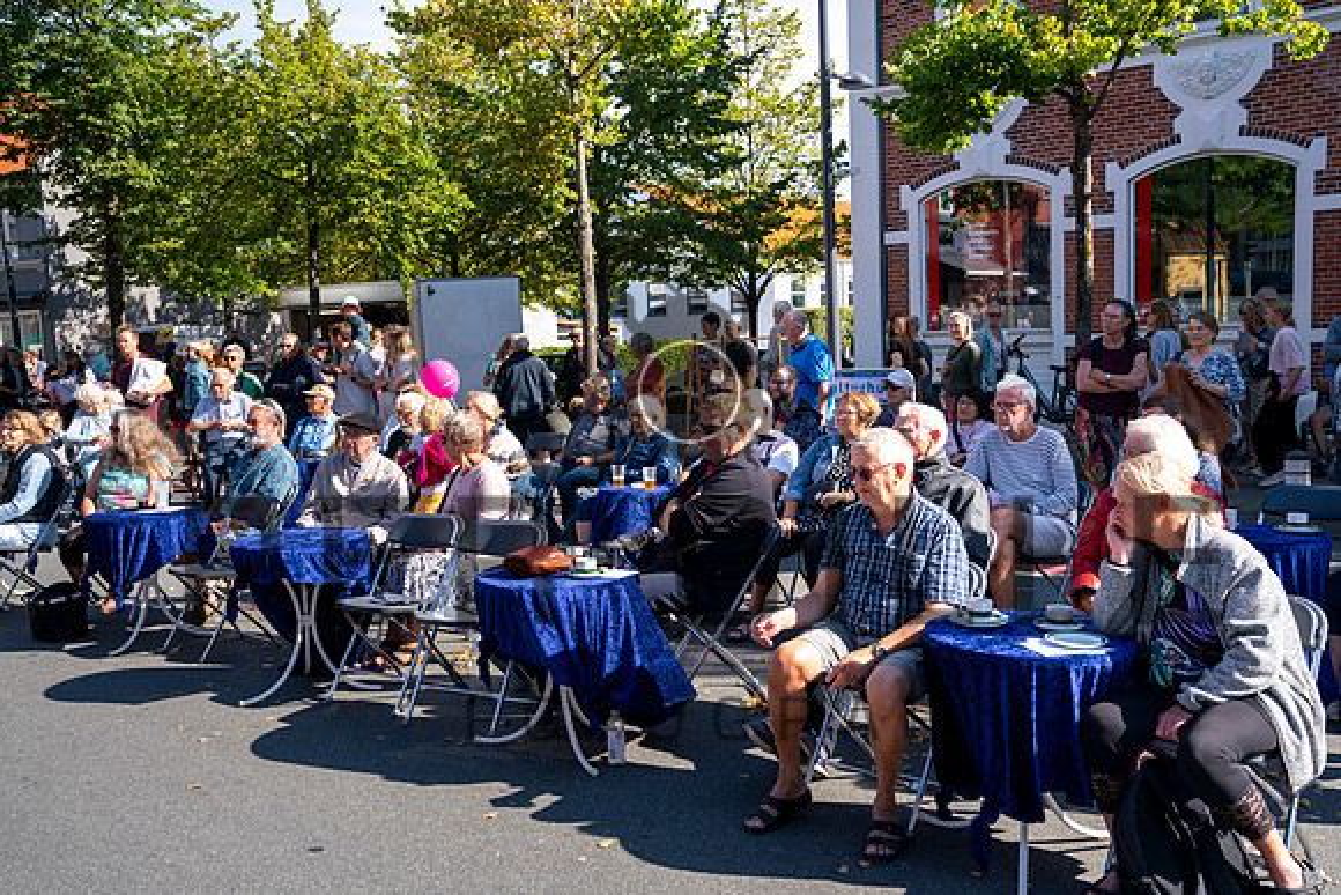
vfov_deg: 37.9
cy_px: 448
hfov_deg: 54.4
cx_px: 670
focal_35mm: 35
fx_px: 1304
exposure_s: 1/1250
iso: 640
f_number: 6.3
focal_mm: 35
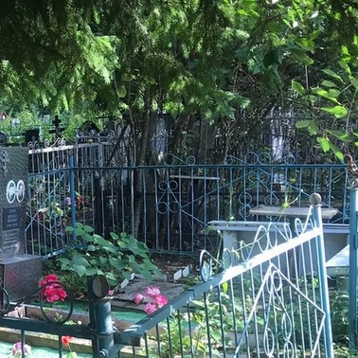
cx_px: -19
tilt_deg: -8.6
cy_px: 251
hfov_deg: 24.3
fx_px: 784
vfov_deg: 25.5
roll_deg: +2.2
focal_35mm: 67
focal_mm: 3.99
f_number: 1.8
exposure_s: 1/143
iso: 20
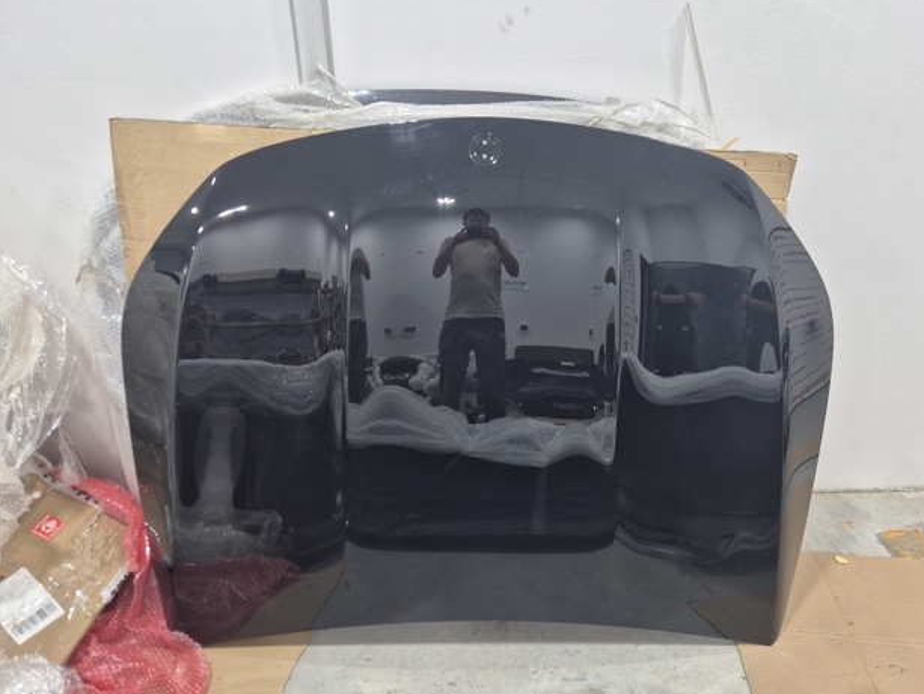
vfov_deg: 56.8
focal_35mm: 24
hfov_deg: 71.6
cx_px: 481
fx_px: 641
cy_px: 355
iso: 125
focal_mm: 5.4
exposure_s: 1/100
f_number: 1.8
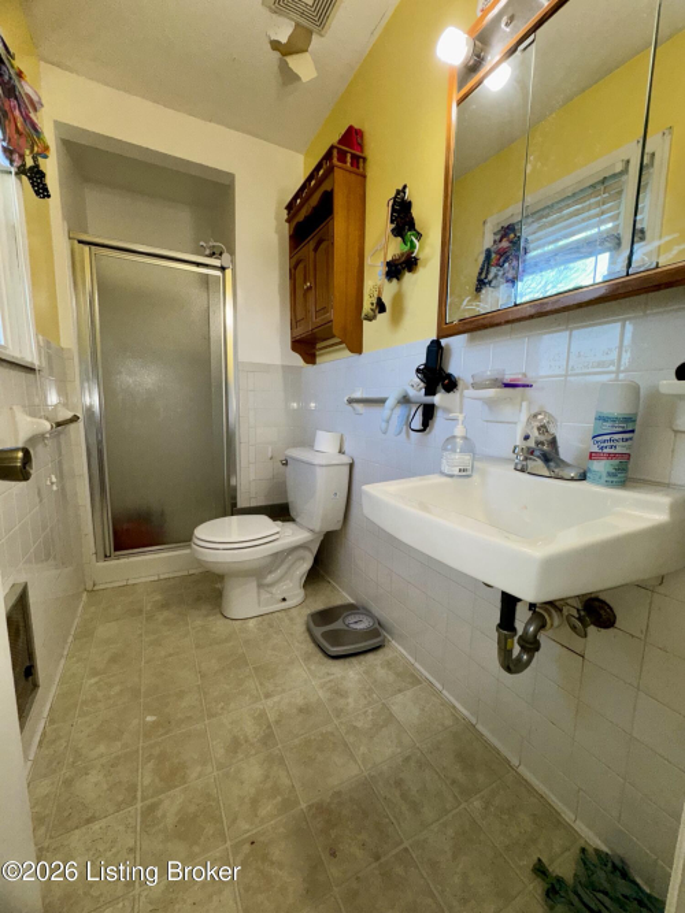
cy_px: 456
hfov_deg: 85.7
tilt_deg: -8.5
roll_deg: -0.4
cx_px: 342
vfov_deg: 102.1
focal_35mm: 14
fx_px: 370
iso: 80
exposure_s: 1/60
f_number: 2.2
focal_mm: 2.22
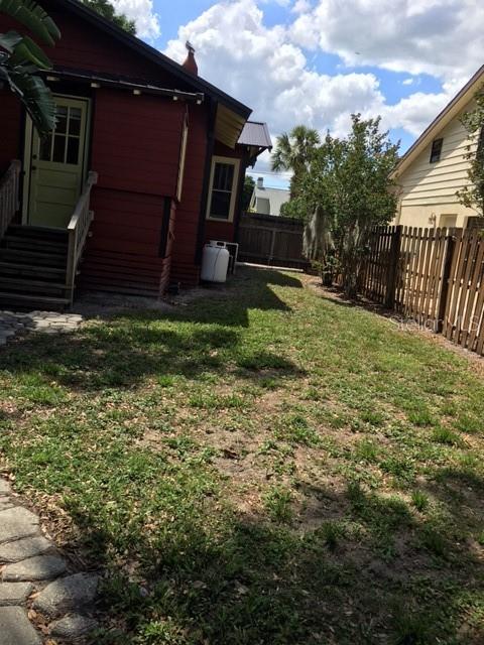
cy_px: 322
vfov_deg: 61.7
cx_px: 242
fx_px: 541
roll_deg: -7.7
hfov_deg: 48.2
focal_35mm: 29
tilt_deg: -9.0
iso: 25
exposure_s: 1/1282
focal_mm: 4.15
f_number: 2.2
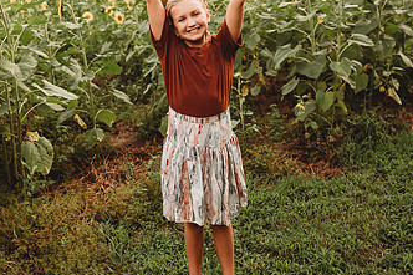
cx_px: 169
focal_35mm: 42
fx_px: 482
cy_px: 67
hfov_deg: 46.2
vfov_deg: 31.3
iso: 125
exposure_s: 1/400
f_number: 2.2
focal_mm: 24
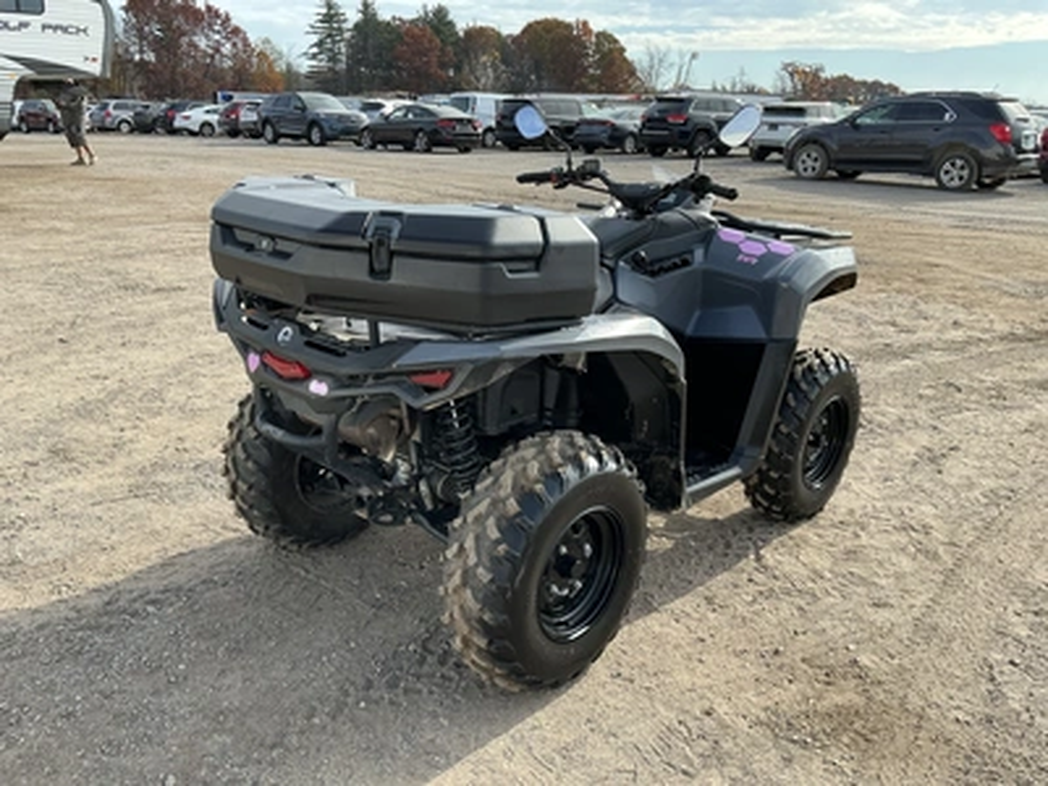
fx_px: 848
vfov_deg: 49.7
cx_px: 524
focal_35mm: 28
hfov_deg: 63.4
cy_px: 393
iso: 25
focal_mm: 3
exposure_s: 1/613
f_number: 1.8
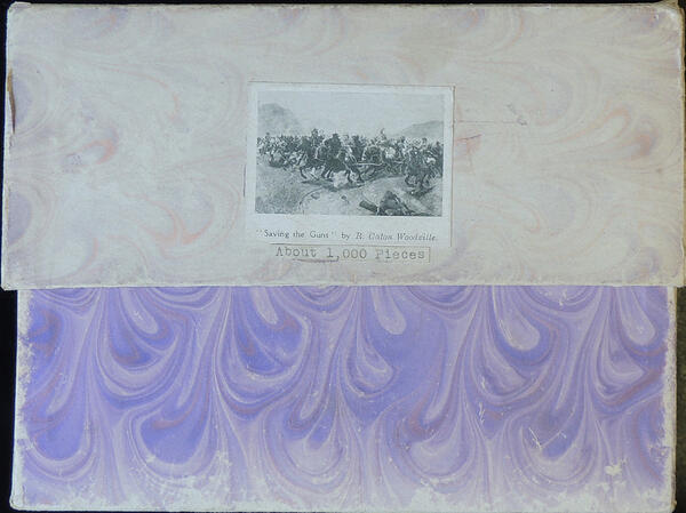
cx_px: 343
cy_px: 256
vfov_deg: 49.7
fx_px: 554
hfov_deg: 63.5
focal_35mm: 28
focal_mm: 4.9
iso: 110
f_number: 3.1
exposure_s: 1/30
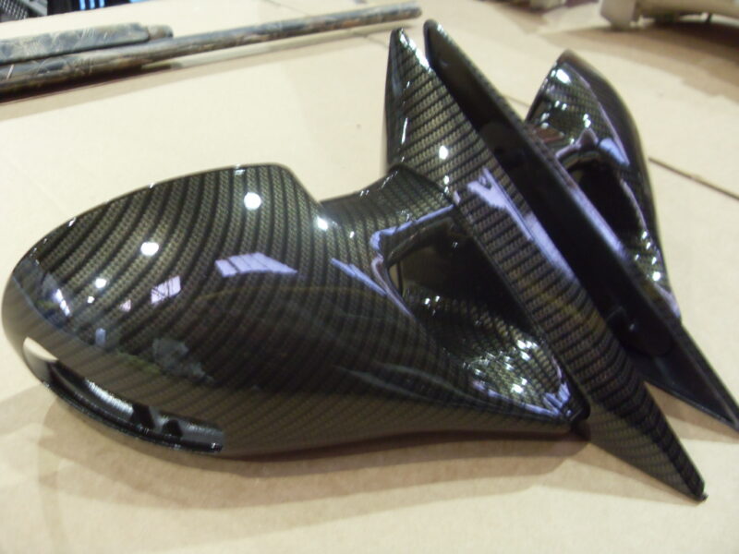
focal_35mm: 35
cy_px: 277
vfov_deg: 40.7
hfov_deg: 52.6
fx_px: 747
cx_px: 370
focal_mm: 6.3
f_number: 2.8
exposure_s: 1/15
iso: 200
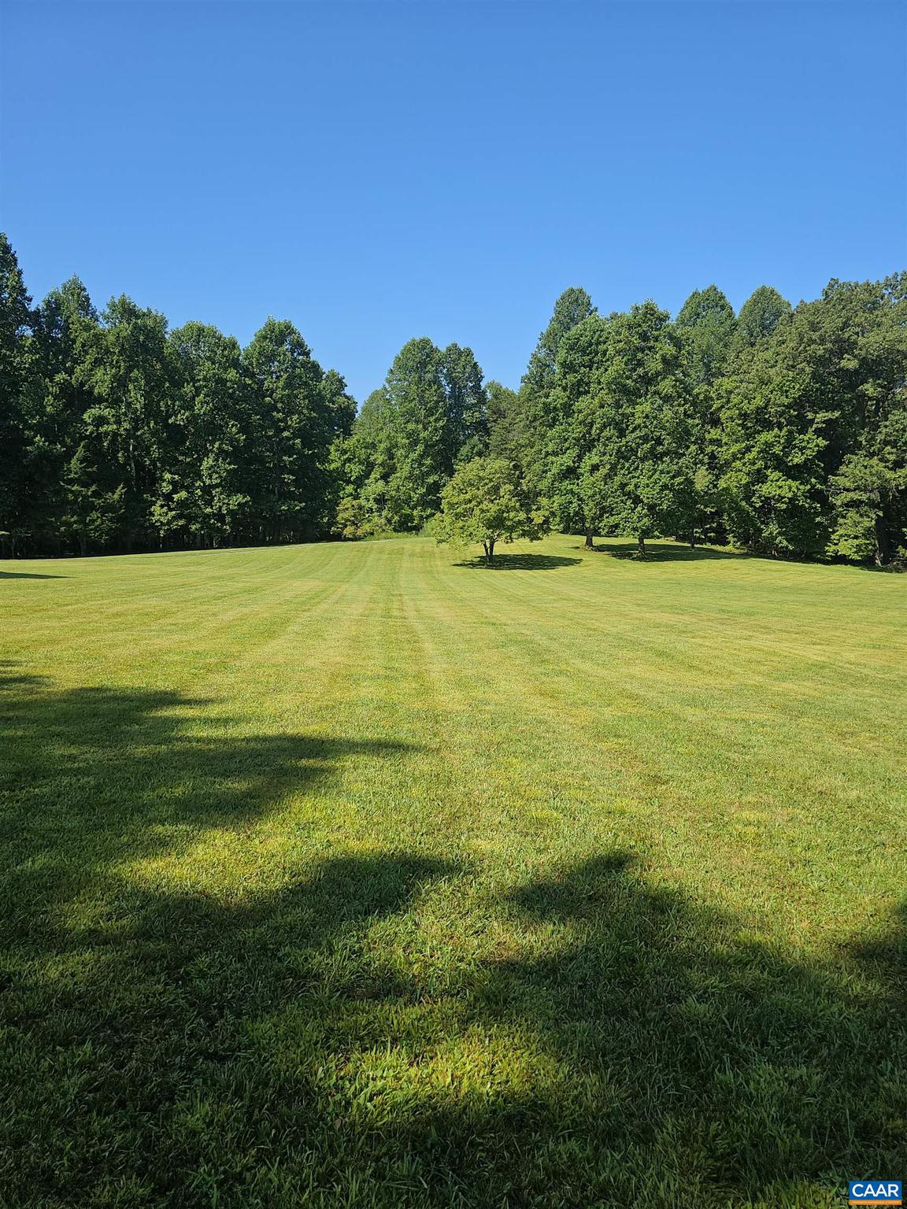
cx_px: 454
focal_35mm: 23
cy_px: 604
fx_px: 804
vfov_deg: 73.9
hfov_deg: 58.9
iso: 10
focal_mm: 6.3
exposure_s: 1/681
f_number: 1.7
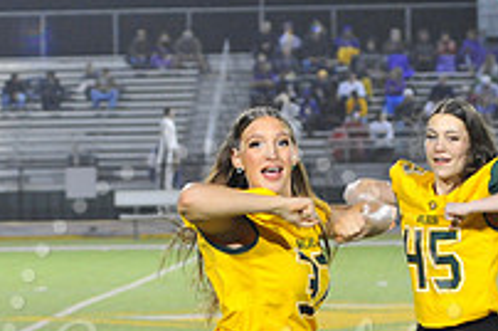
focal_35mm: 230
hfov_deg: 9.0
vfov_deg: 5.9
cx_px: 234
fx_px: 3177
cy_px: 373
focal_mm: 80
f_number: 4
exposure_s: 1/160
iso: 4000
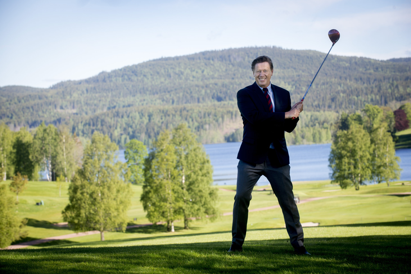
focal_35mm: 120
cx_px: 206
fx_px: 1370
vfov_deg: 11.4
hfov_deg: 17.1
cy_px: 137
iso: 160
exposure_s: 1/250
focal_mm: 120
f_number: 7.1
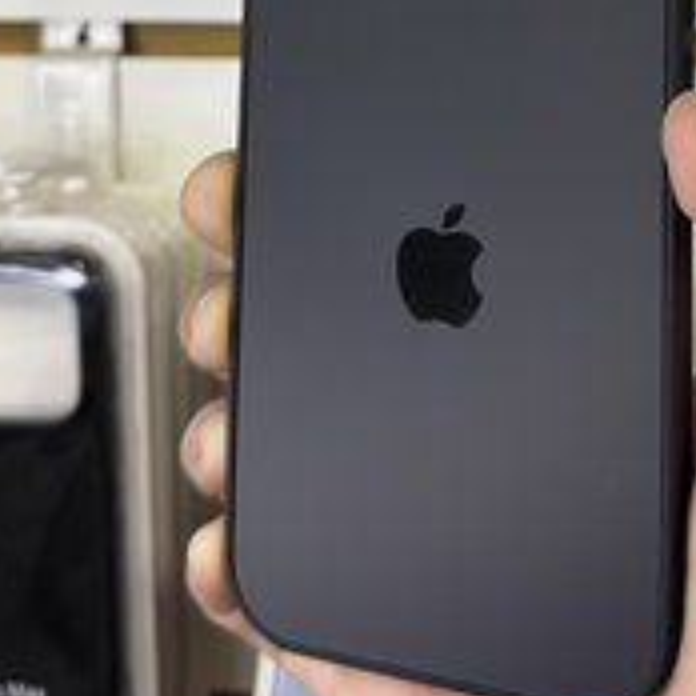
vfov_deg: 24.4
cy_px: -106
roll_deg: +0.6
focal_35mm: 65
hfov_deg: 26.3
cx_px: 464
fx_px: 1479
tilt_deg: -3.4
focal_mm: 6.76
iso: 200
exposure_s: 1/100
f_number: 1.78
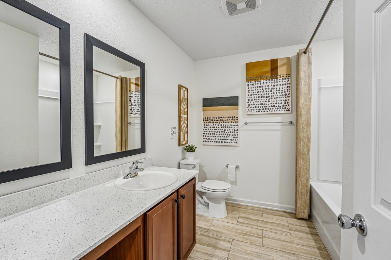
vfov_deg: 77.7
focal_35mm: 15
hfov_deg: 100.8
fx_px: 162
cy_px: 130
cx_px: 196
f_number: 9
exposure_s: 1/4
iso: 100
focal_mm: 14.9
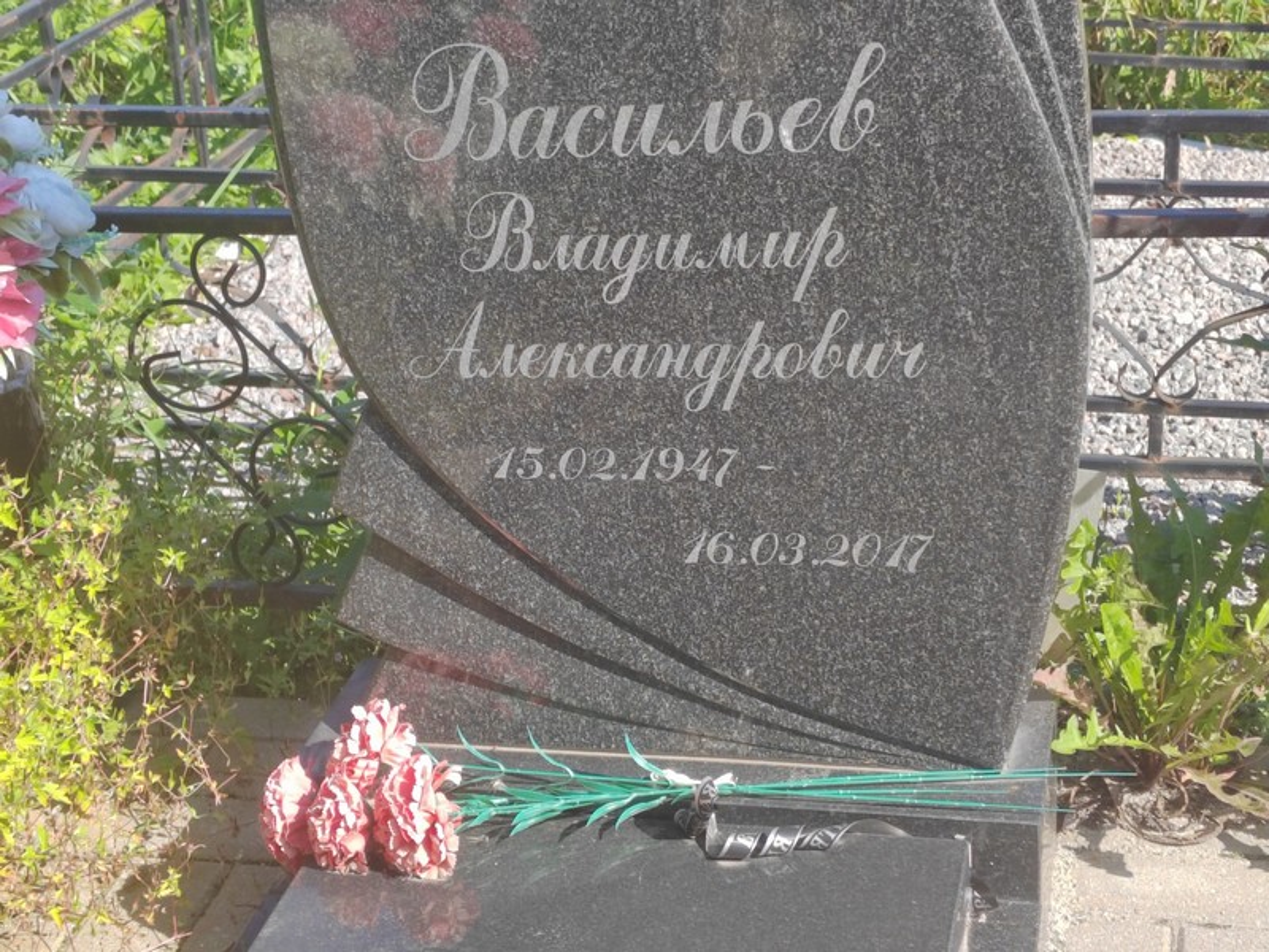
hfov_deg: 30.3
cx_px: 634
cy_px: 476
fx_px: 2346
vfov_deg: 22.9
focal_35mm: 64
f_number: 1.9
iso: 100
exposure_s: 1/570
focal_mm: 5.52
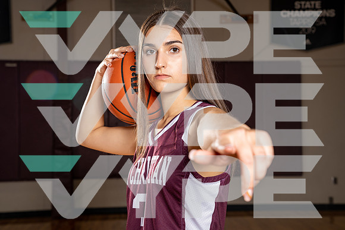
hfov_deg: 35.6
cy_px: 115
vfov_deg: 24.2
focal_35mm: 56
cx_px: 172
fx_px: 537
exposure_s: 1/250
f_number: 5.6
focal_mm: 56
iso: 200
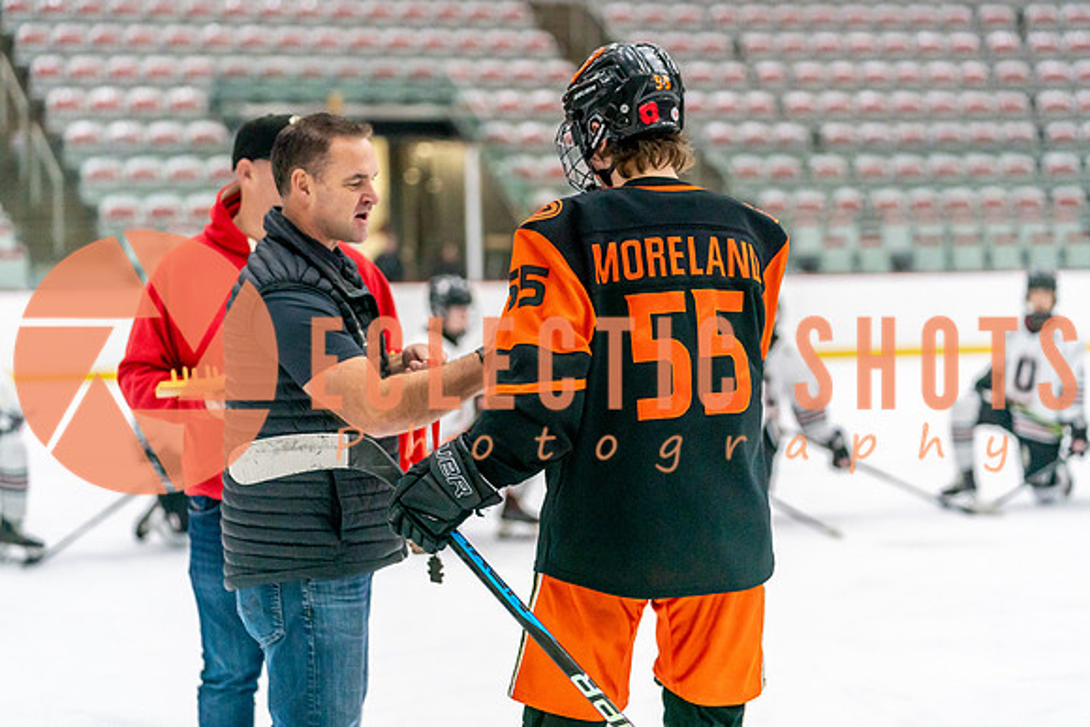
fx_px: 3060
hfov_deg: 20.2
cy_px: 336
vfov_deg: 13.6
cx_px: 545
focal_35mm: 101
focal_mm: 94
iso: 3200
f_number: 2.8
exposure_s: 1/1250
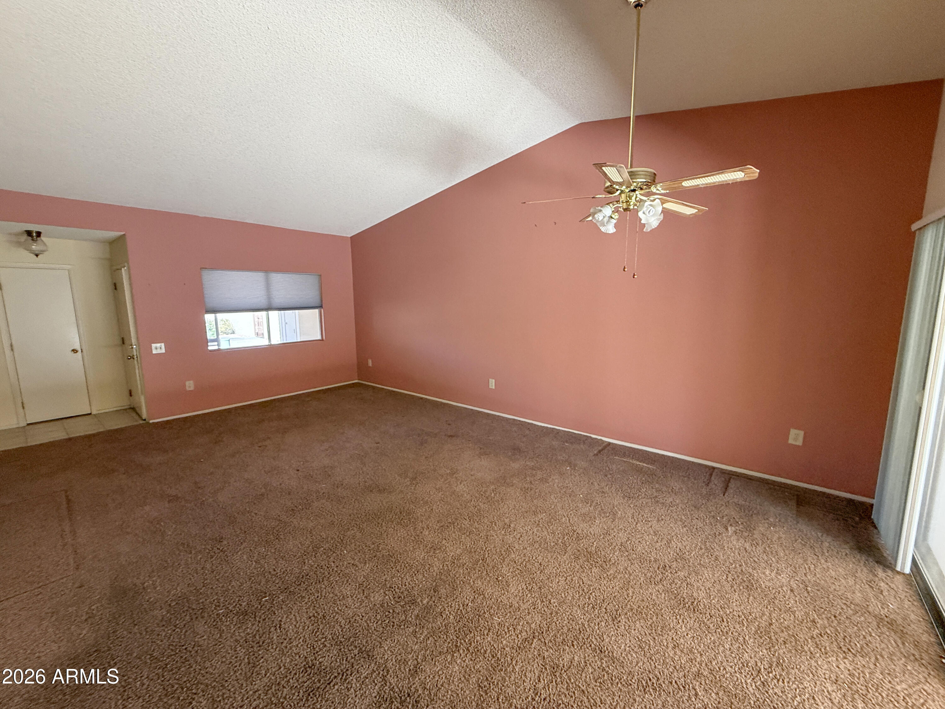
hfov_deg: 102.1
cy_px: 354
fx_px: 382
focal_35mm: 14
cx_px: 472
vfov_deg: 85.7
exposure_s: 1/60
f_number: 2.2
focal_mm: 2.22
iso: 400
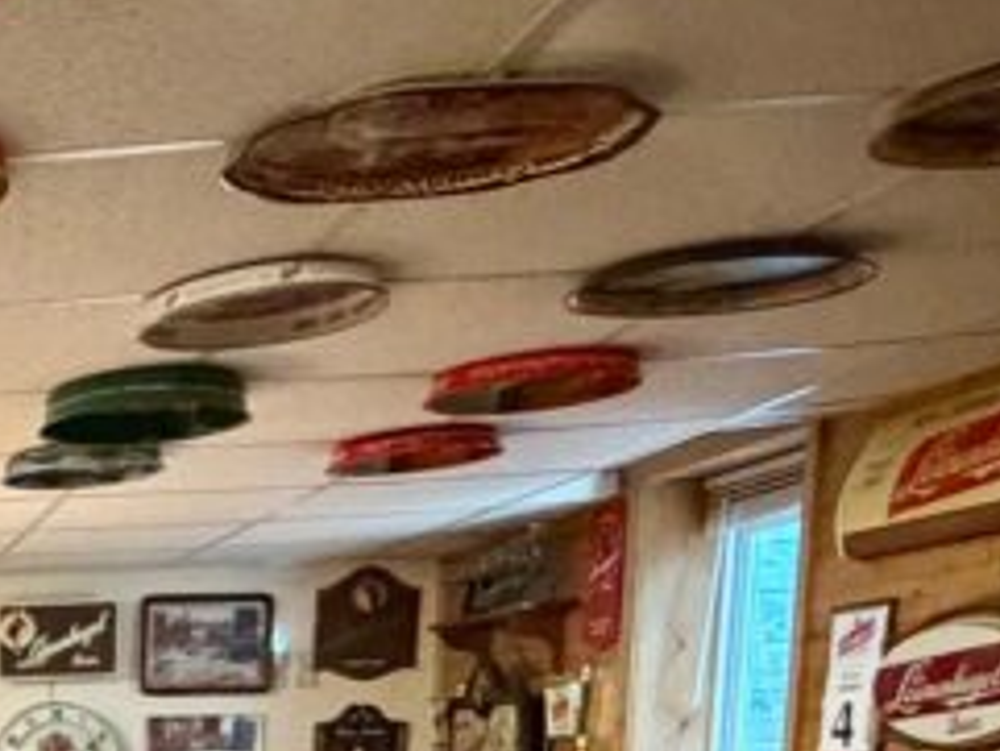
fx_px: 1792
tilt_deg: -8.4
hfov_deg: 25.2
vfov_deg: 20.6
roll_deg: +1.9
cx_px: -417
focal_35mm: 62
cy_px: 1087
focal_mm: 2.22
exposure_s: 1/40
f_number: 2.2
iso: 1000
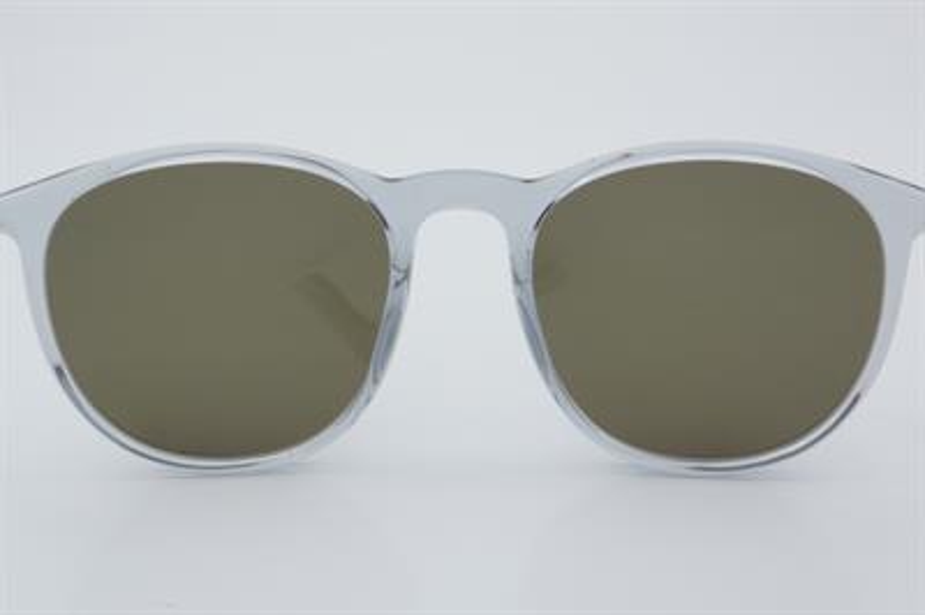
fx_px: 1540
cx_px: 462
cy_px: 308
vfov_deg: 22.6
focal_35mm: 60
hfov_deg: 33.4
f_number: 32
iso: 100
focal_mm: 40
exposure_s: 1/4
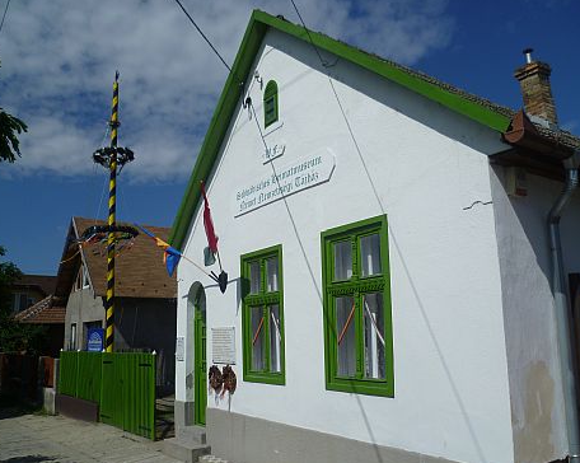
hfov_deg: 58.8
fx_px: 515
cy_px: 231
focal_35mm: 30
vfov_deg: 48.4
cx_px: 279
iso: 80
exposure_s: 1/400
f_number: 9
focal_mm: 5
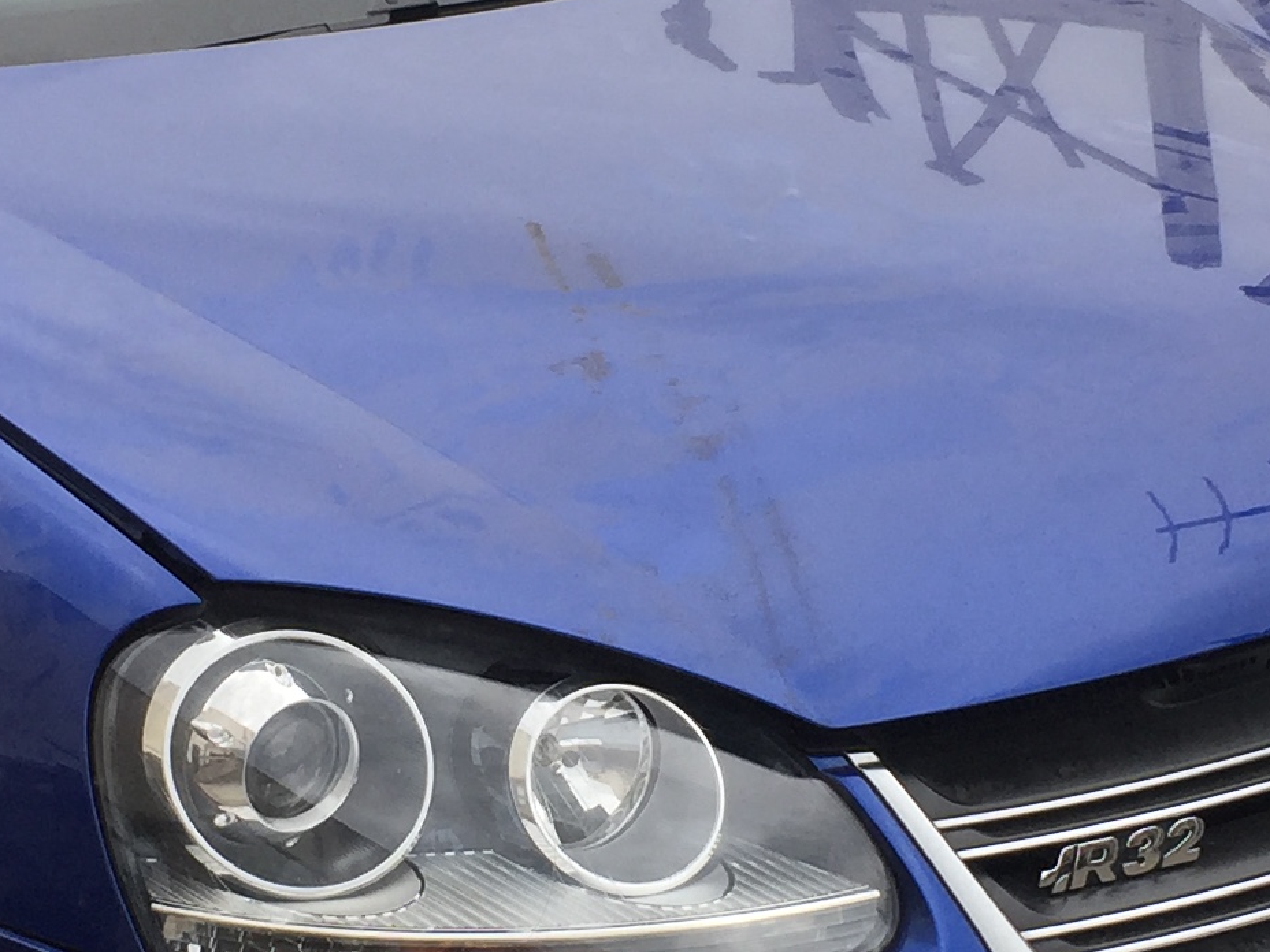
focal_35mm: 102
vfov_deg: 14.5
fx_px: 3742
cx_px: 534
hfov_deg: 19.2
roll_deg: +0.6
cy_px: 547
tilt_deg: -18.0
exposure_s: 1/507
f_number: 2.2
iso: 32
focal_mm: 4.15
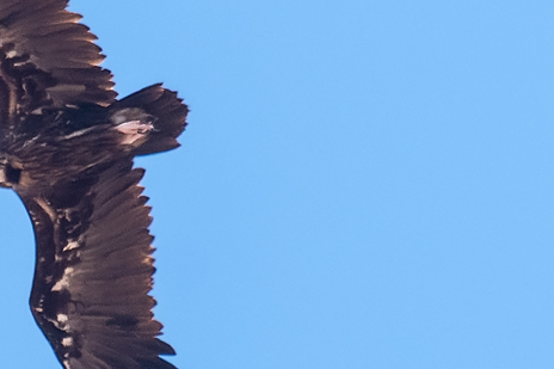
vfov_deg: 0.8
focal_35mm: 1629
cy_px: 172
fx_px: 25058
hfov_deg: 1.3
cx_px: -53
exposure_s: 1/1250
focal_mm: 480
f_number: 6.3
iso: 400
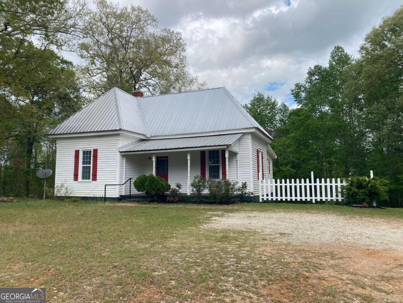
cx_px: 202
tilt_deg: +6.6
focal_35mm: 26
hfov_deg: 67.3
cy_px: 152
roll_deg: +0.0
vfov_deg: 53.1
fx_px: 303
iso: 32
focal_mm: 4.25
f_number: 1.8
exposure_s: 1/1961
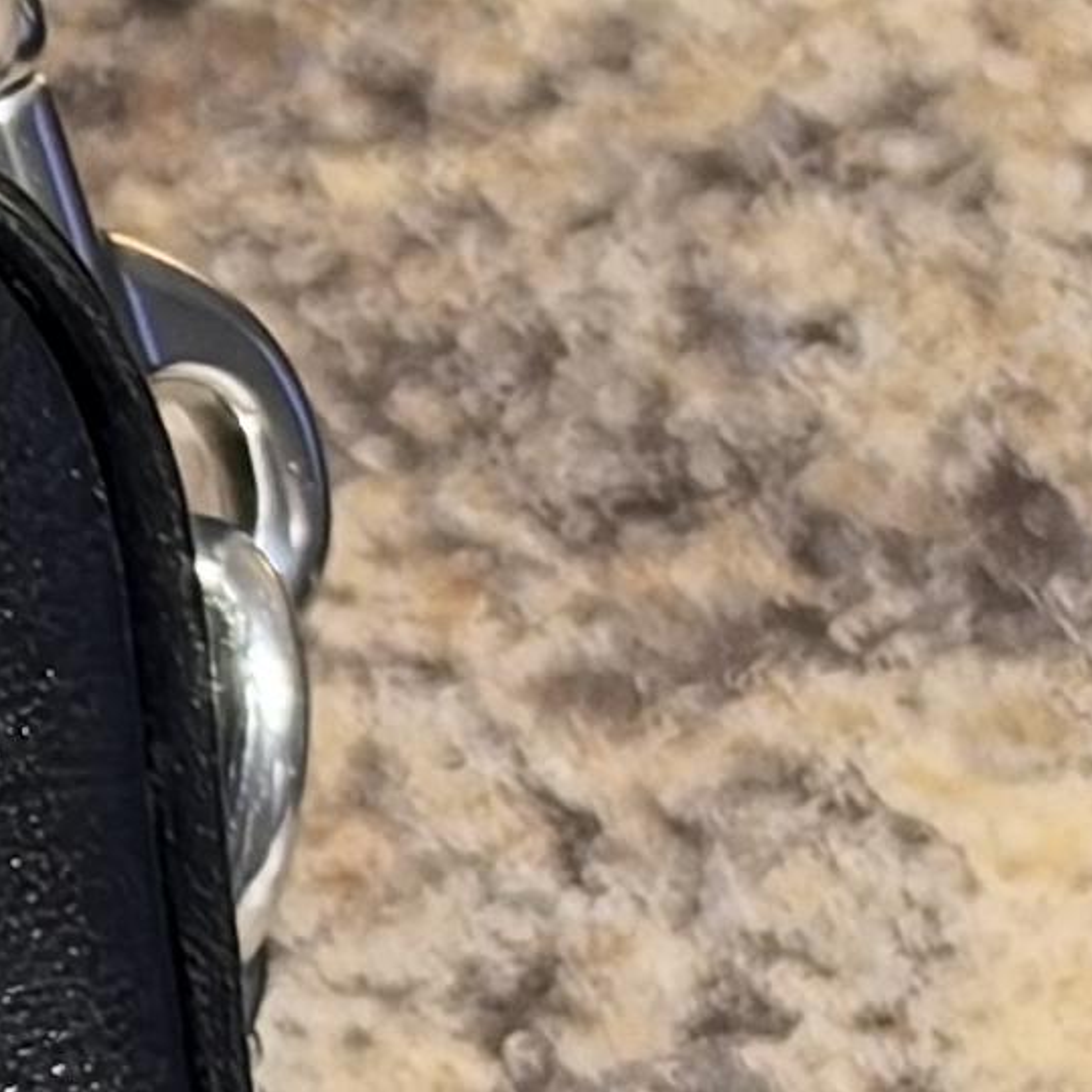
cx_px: -3073
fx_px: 8030
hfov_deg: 6.5
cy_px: -20
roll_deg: +7.1
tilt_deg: -34.5
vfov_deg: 7.7
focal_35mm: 225
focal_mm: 6.93
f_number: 1.8
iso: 500
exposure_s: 1/60
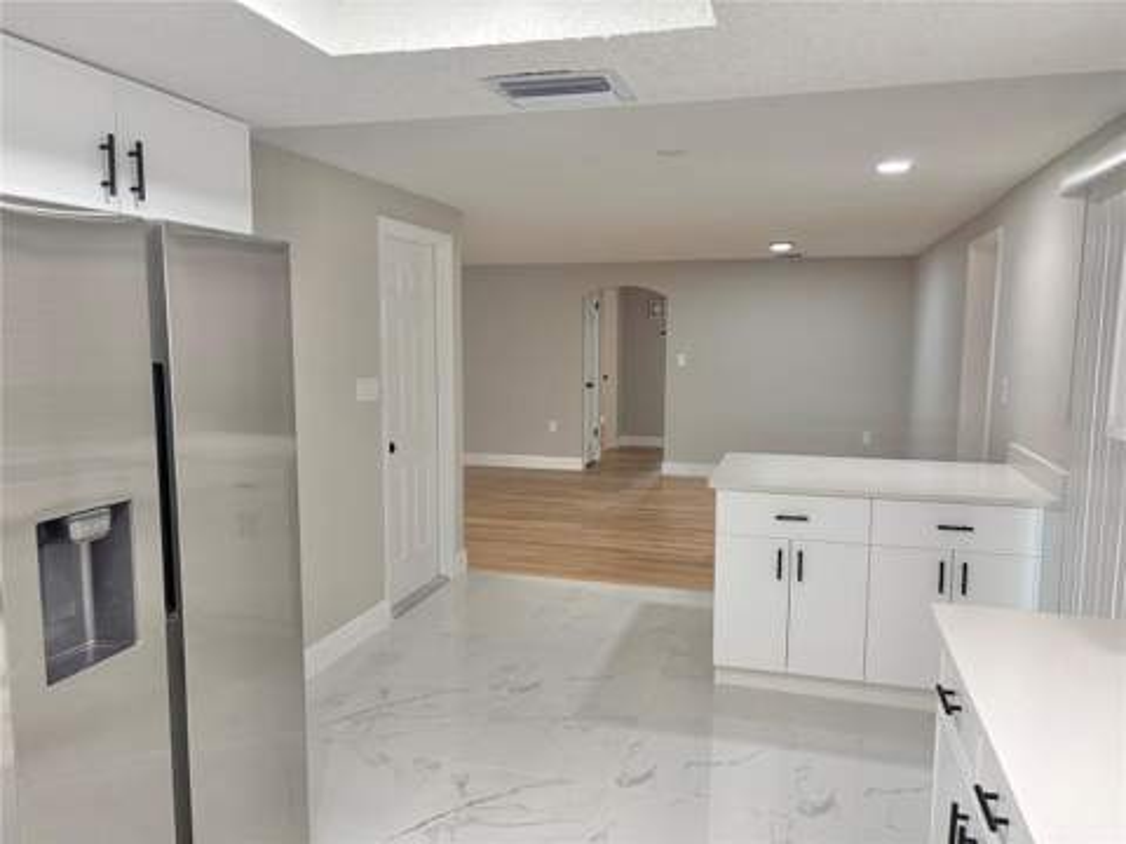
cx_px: 563
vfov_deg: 53.1
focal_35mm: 26
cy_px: 422
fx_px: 846
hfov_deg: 67.3
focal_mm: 5.96
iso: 80
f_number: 1.6
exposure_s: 1/60
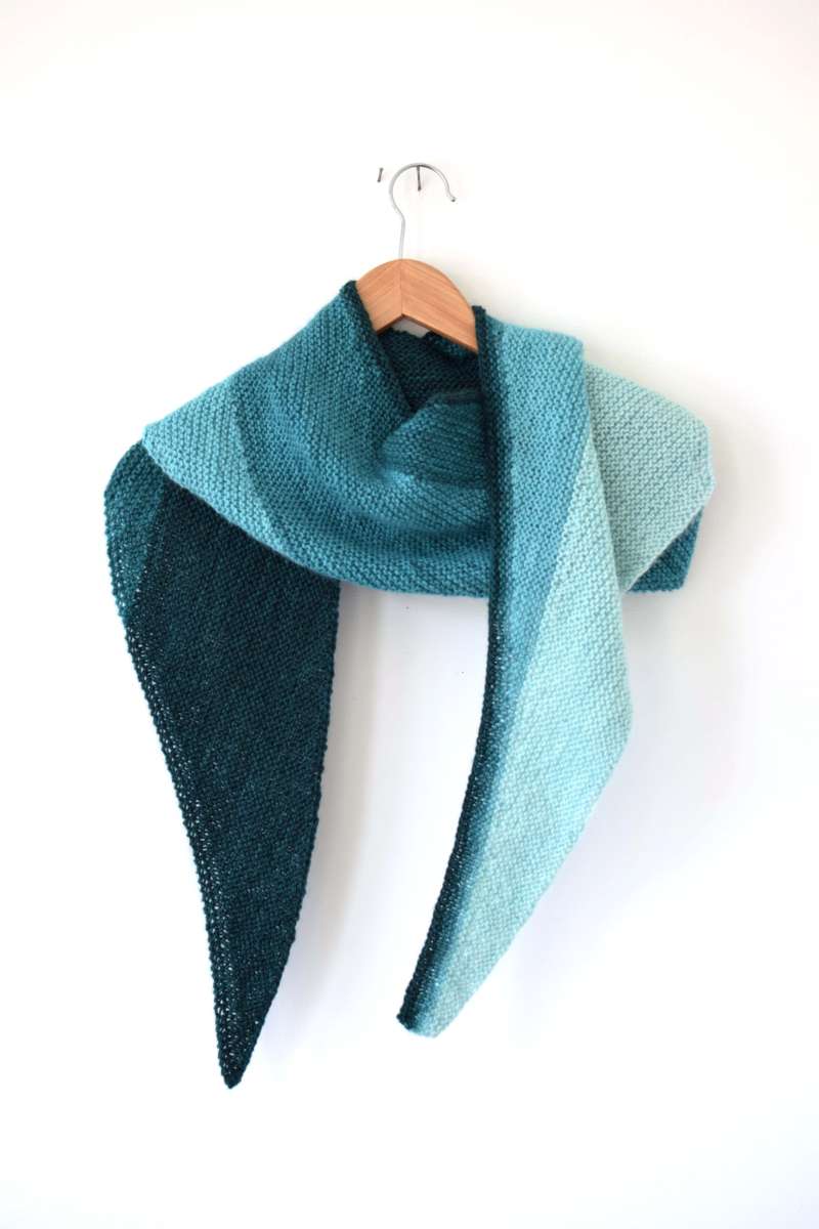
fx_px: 1791
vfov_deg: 37.9
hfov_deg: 25.8
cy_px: 614
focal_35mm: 52
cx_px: 410
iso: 100
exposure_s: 1/60
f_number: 4
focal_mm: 35
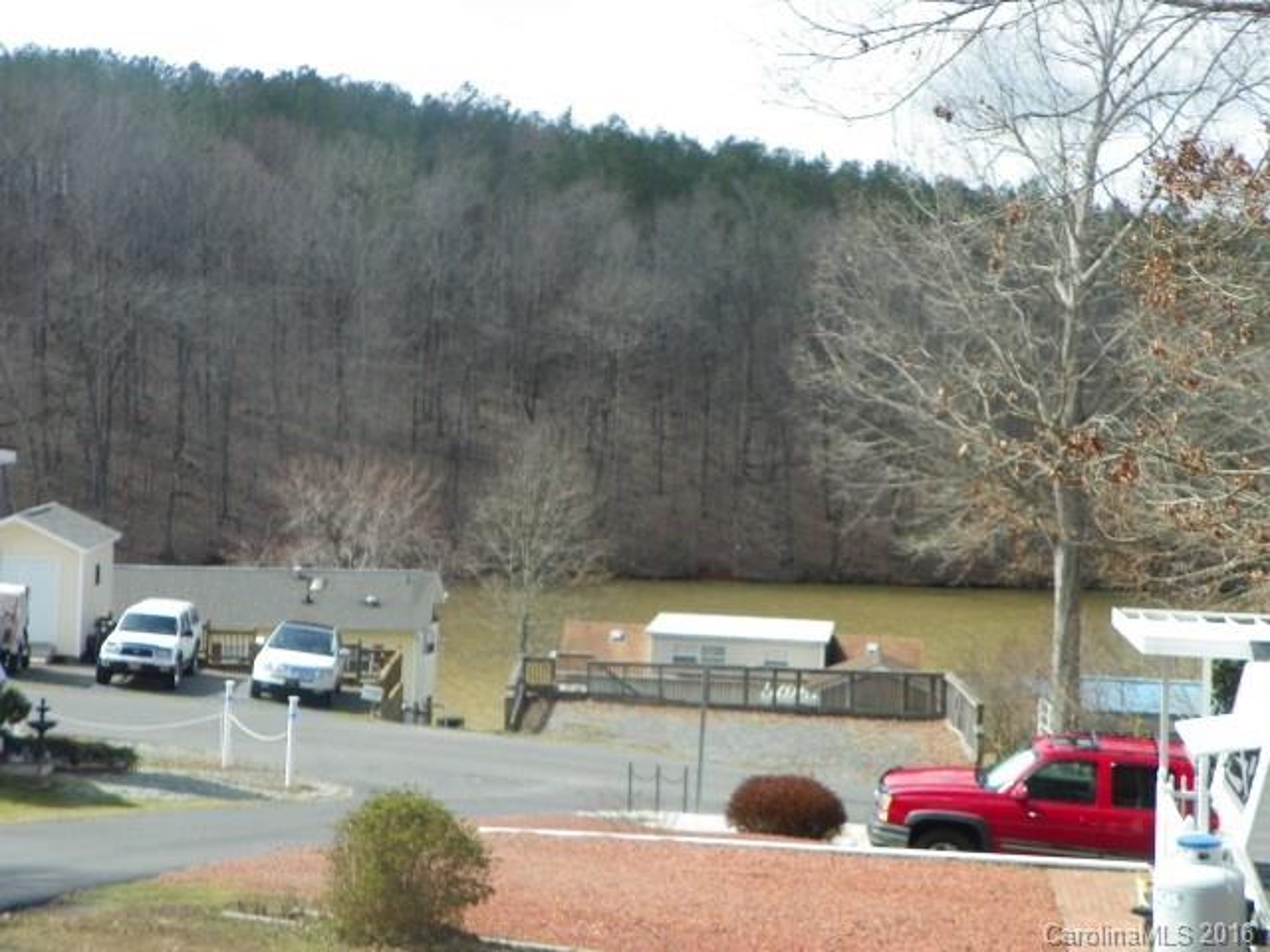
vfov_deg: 24.4
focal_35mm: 60
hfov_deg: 32.2
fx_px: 2201
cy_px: 476
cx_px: 635
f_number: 4
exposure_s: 1/320
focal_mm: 10.7
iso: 64
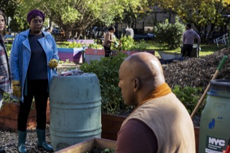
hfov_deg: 31.9
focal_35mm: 62
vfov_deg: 21.9
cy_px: 82
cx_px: 65
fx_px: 396
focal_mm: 28
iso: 200
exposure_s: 1/800
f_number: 3.2
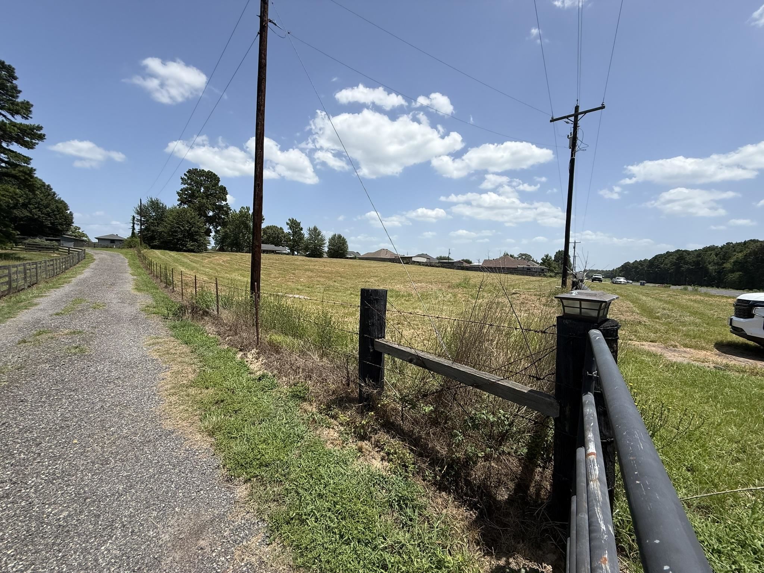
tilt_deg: -2.9
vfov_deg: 85.7
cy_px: 286
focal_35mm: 14
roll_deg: -3.0
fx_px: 309
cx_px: 382
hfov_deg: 102.1
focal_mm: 2.22
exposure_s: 1/2410
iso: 50
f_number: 2.2
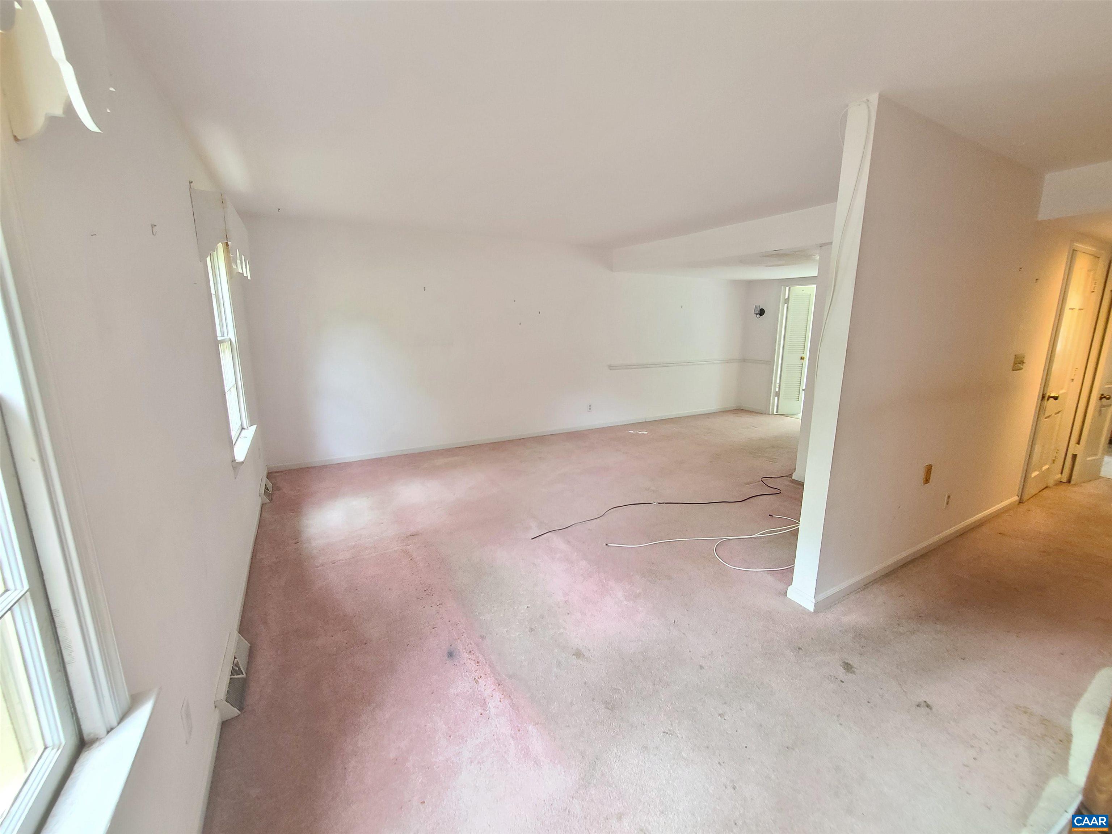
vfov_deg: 89.9
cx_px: 556
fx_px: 418
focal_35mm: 13
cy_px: 417
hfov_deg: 106.2
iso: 640
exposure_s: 1/30
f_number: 2.2
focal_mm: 2.2
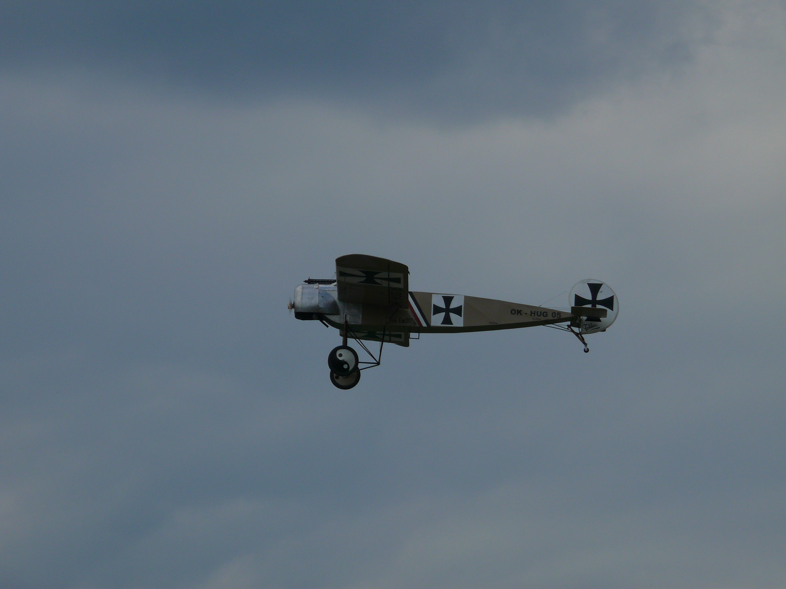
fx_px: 9537
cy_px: 294
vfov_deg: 3.5
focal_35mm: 420
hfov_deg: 4.7
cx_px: 393
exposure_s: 1/640
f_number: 7.1
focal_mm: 88.8
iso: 100
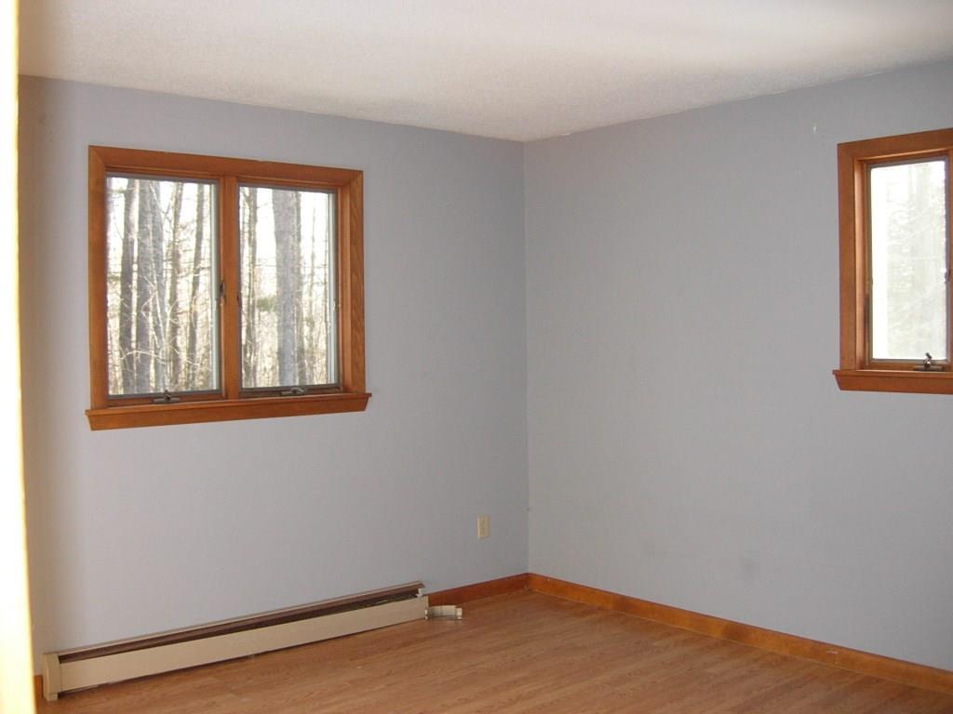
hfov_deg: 51.4
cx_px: 476
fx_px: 991
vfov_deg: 39.7
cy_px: 357
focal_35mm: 36
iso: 200
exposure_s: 1/128
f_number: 2.7
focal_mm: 7.5
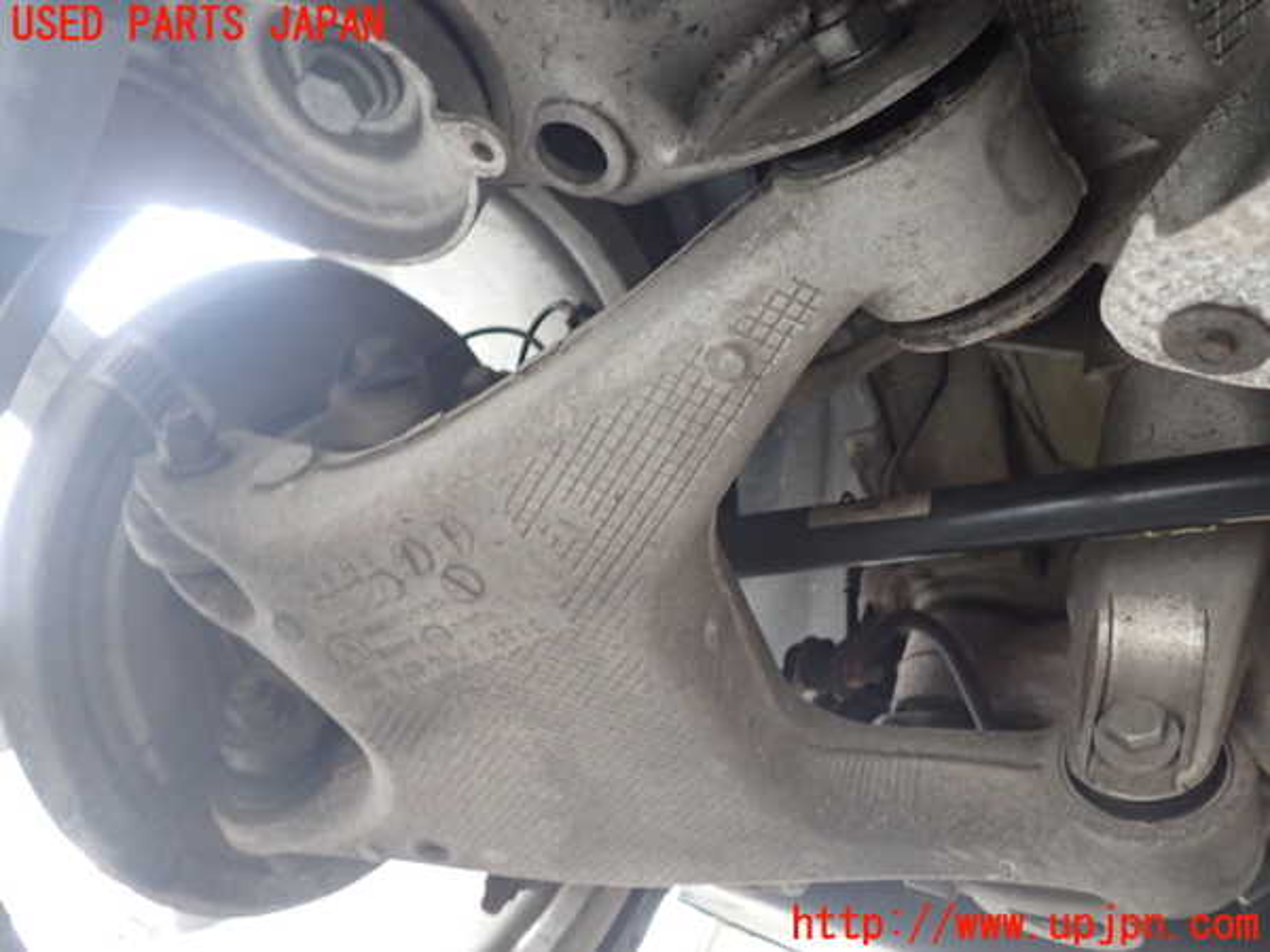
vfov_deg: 46.8
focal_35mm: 30
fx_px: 1101
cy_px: 476
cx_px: 635
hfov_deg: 60.0
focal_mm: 5.4
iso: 640
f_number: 2.3
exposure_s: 1/30
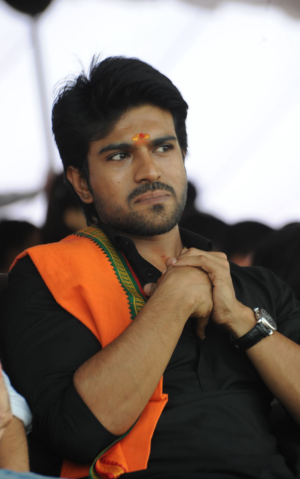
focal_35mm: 276
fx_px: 3609
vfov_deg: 7.6
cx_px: 152
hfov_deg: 4.8
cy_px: 240
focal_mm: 270
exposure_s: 1/125
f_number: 8
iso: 500
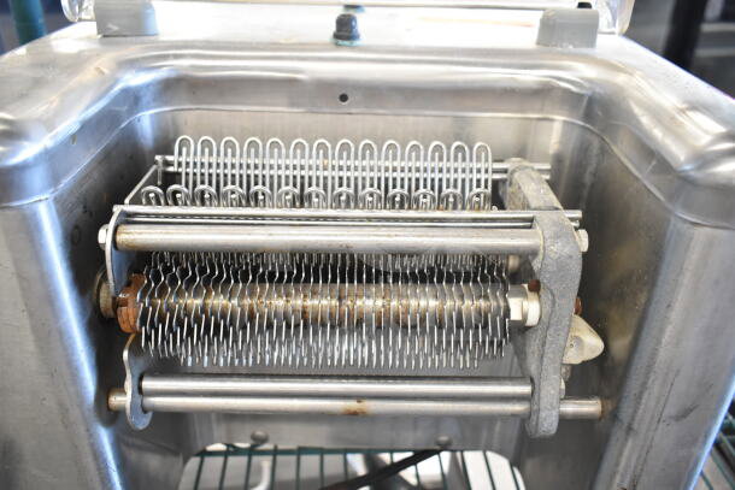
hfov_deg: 61.9
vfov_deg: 43.6
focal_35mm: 30
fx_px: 613
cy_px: 245
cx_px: 368
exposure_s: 1/60
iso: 1600
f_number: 3.8
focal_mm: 20
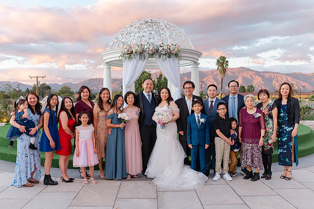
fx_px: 305
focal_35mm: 35
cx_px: 157
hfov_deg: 54.5
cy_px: 104
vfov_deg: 37.8
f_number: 4
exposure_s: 1/125
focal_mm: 35
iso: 160
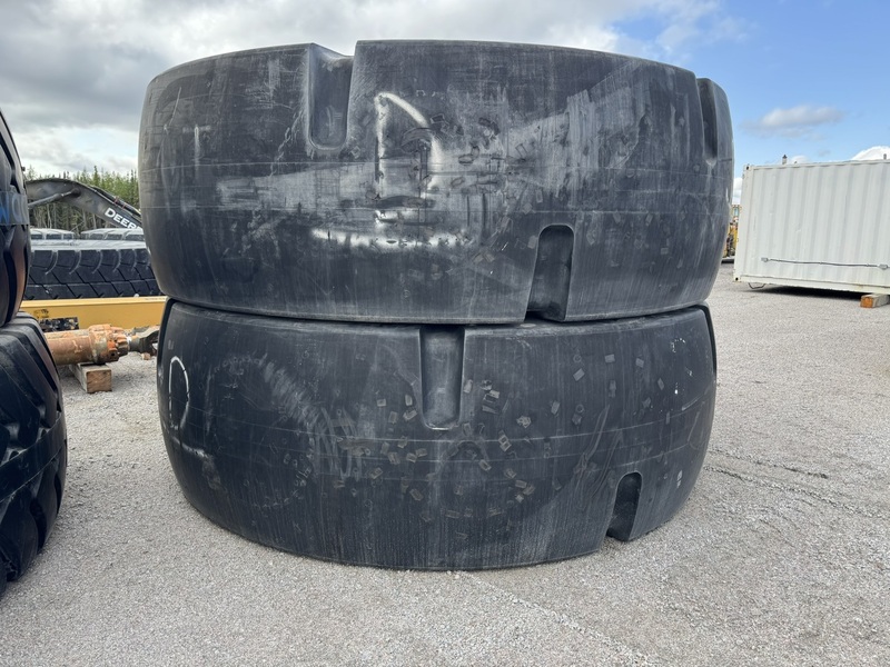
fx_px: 617
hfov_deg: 71.6
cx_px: 445
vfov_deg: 56.8
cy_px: 334
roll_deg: -1.0
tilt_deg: -9.3
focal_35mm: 24
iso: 80
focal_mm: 6.76
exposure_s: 1/756
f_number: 1.78
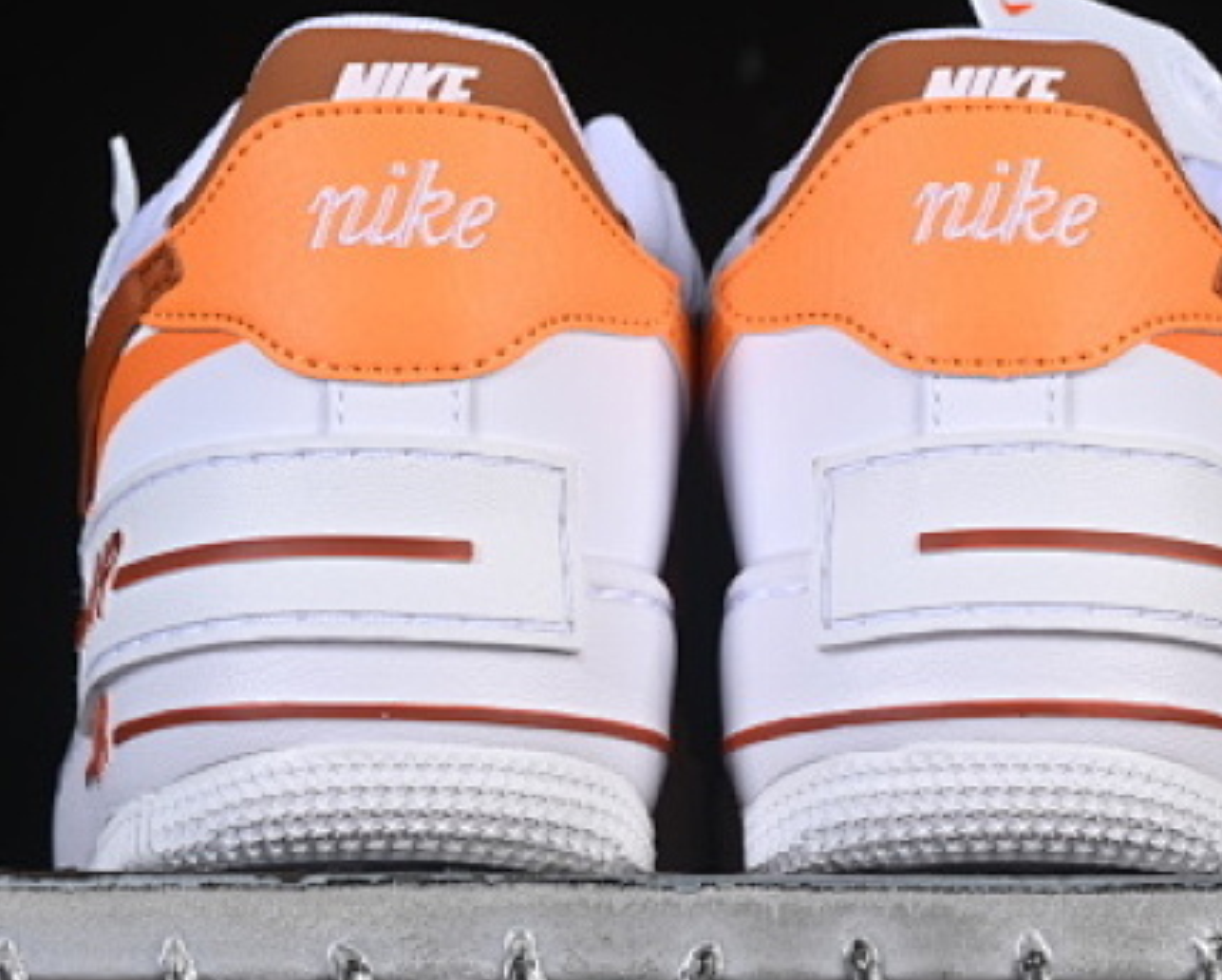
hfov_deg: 10.9
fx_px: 6407
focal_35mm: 177
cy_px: 242
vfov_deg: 8.7
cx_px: 712
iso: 160
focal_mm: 50
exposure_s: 1/80
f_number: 8
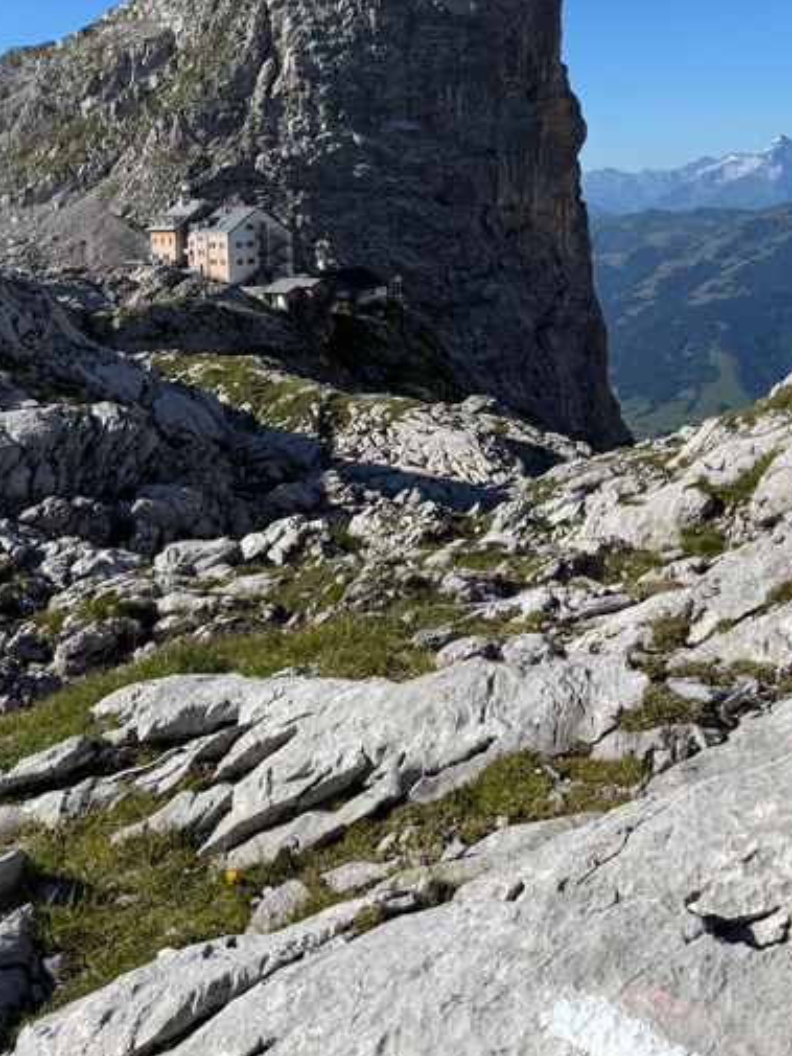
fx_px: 1159
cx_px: 278
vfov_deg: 46.7
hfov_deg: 37.4
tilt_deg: -1.8
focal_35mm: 38
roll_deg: +2.0
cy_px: 232
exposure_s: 1/4608
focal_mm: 6.76
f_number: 1.78
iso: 80
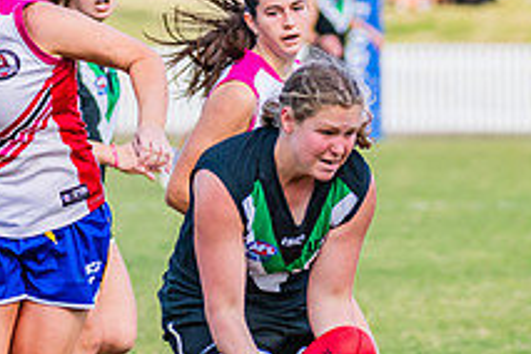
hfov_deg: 3.0
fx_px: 10236
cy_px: 367
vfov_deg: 2.0
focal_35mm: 694
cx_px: 180
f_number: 5
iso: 800
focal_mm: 195
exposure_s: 1/1600
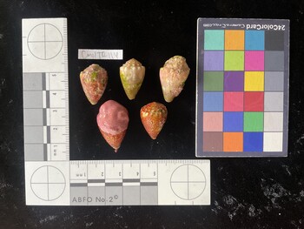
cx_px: 152
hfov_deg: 61.6
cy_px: 114
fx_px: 255
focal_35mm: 29
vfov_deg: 48.3
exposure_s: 1/60
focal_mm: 3
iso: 100
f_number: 1.8
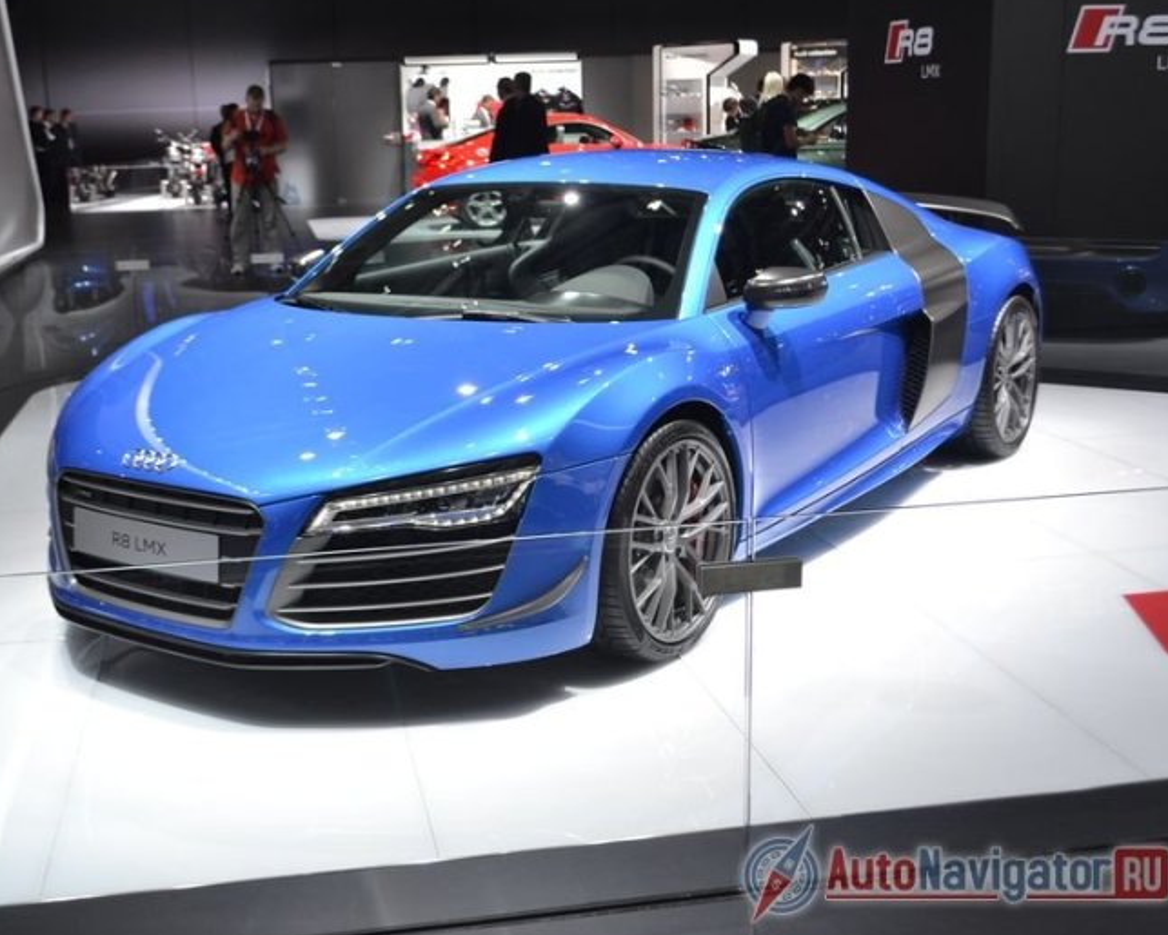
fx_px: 1453
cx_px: 478
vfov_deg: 35.7
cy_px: 458
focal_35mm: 42
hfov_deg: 43.6
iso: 400
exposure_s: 1/100
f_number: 5
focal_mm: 24
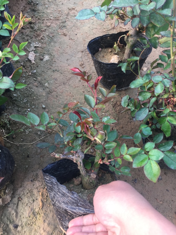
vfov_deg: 61.7
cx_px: 88
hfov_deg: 48.2
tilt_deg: -64.5
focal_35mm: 29
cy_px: 118
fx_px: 197
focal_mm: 4.15
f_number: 2.2
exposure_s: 1/100
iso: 50
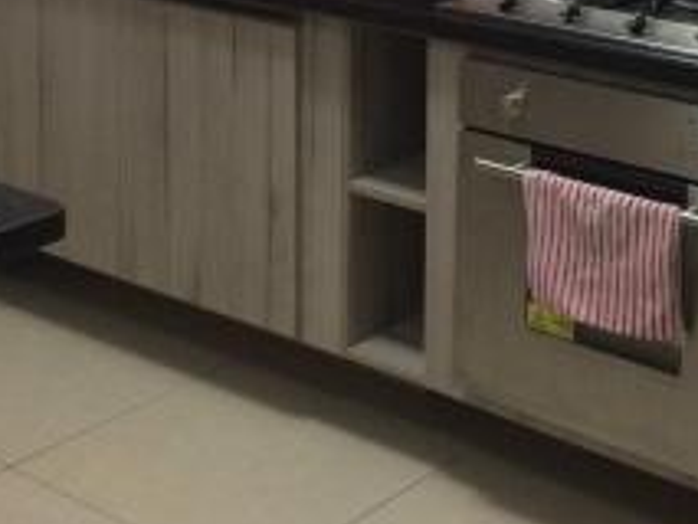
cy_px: -157
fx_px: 1755
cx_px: 295
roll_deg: -2.0
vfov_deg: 16.1
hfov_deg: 22.5
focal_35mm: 87
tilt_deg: -8.3
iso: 200
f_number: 2.2
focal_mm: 4.15
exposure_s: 1/30
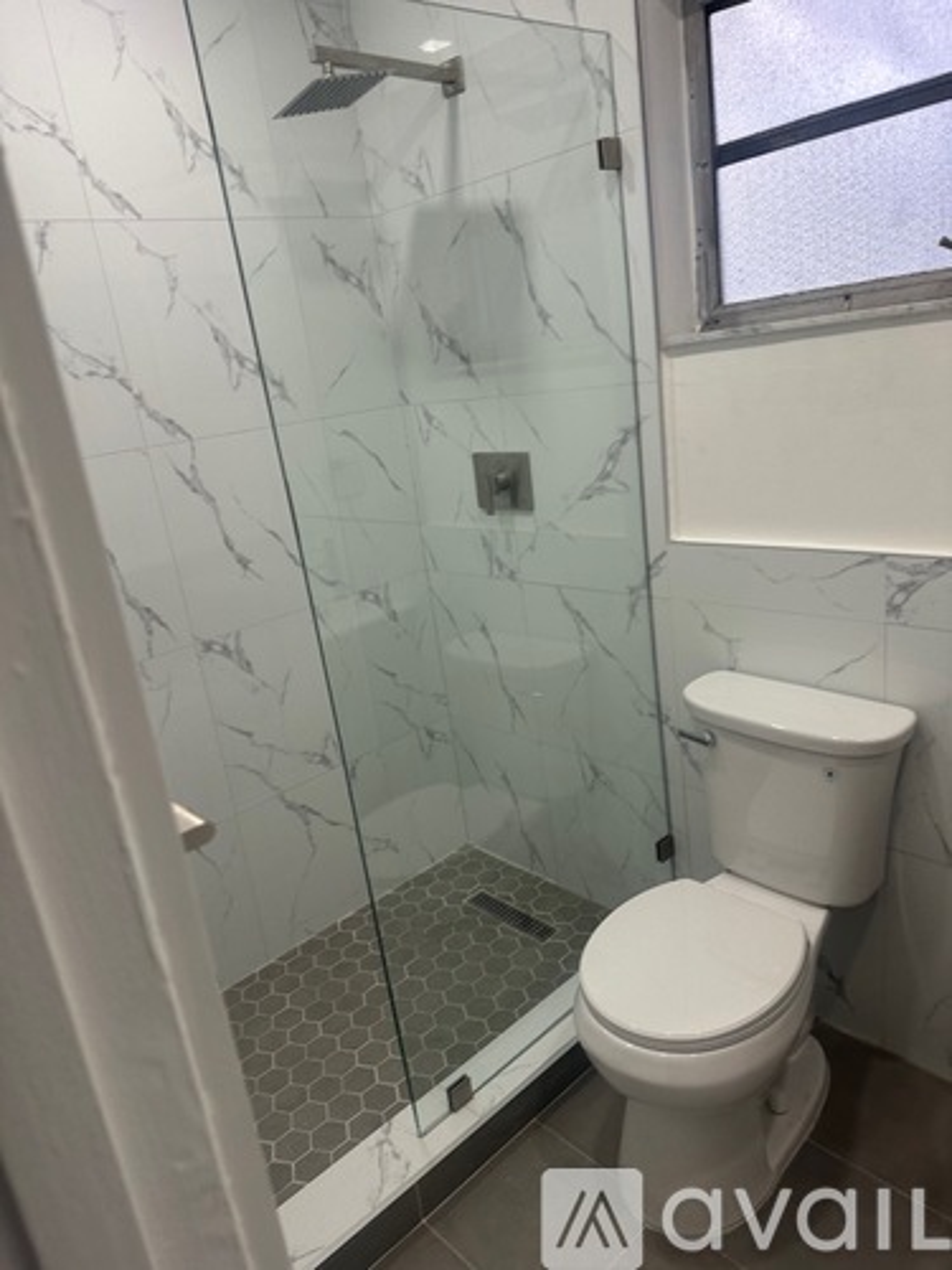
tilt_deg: -13.9
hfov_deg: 56.8
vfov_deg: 71.6
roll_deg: +8.3
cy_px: 635
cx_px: 476
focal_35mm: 24
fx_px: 880
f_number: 1.78
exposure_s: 1/120
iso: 80
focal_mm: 6.86
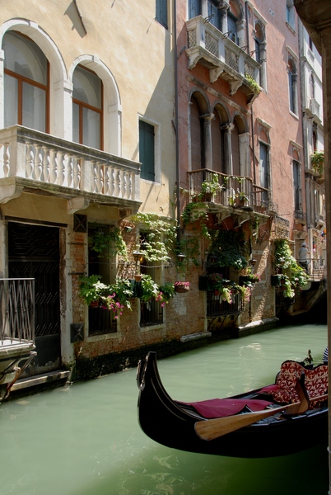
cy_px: 248
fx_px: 454
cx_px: 166
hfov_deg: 40.1
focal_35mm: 33
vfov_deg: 57.2
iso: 100
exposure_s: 1/50
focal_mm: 22
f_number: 7.1
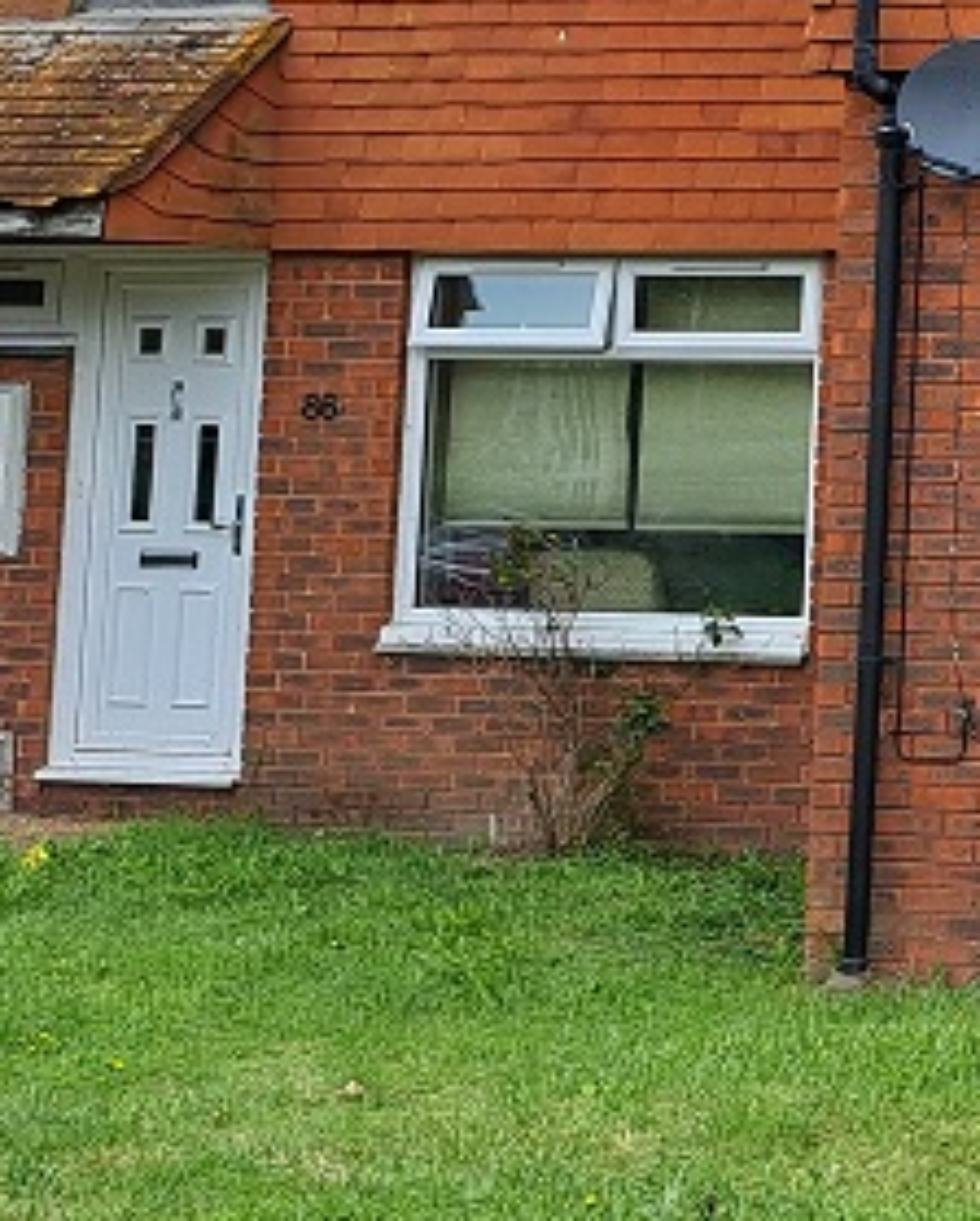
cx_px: 1824
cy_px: 116
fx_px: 3111
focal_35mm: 86
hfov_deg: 15.2
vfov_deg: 21.7
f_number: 1.8
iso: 50
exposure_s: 1/322
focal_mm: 5.23
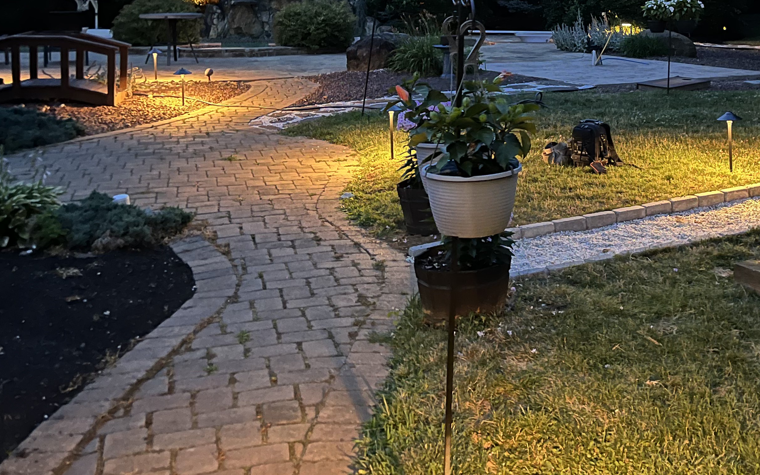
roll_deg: +0.7
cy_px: 40
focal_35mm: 46
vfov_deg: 26.9
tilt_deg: -1.1
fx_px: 953
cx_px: 593
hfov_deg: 41.8
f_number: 1.6
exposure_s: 1/9
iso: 800
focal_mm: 5.1
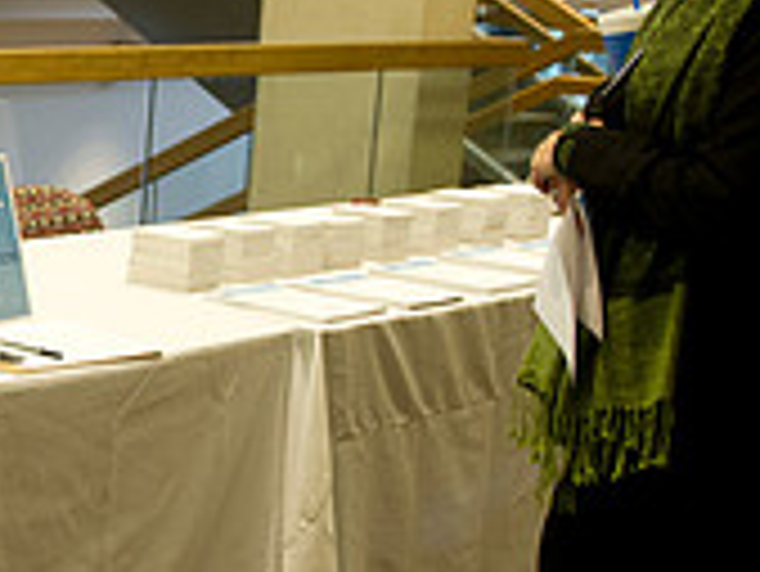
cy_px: 297
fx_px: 1736
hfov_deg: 22.1
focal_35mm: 79
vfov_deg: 18.7
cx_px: -234
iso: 2500
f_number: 2.8
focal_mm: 24
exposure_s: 1/80
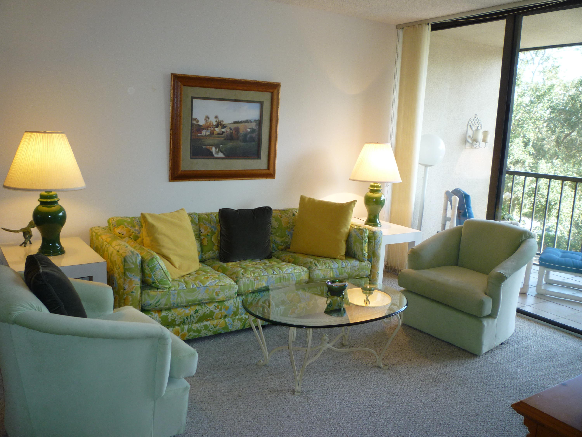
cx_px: 291
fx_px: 488
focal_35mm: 29
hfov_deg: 61.7
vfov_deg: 48.2
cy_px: 218
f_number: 3.3
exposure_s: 1/30
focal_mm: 5.2
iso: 100
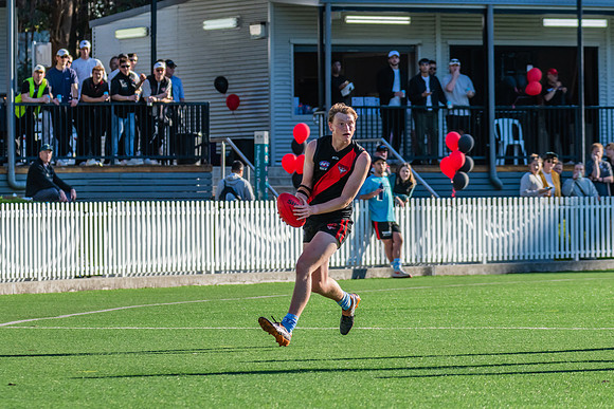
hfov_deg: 7.4
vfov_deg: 4.9
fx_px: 4749
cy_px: 237
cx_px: 321
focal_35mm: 278
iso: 800
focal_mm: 240
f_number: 9
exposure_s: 1/1250
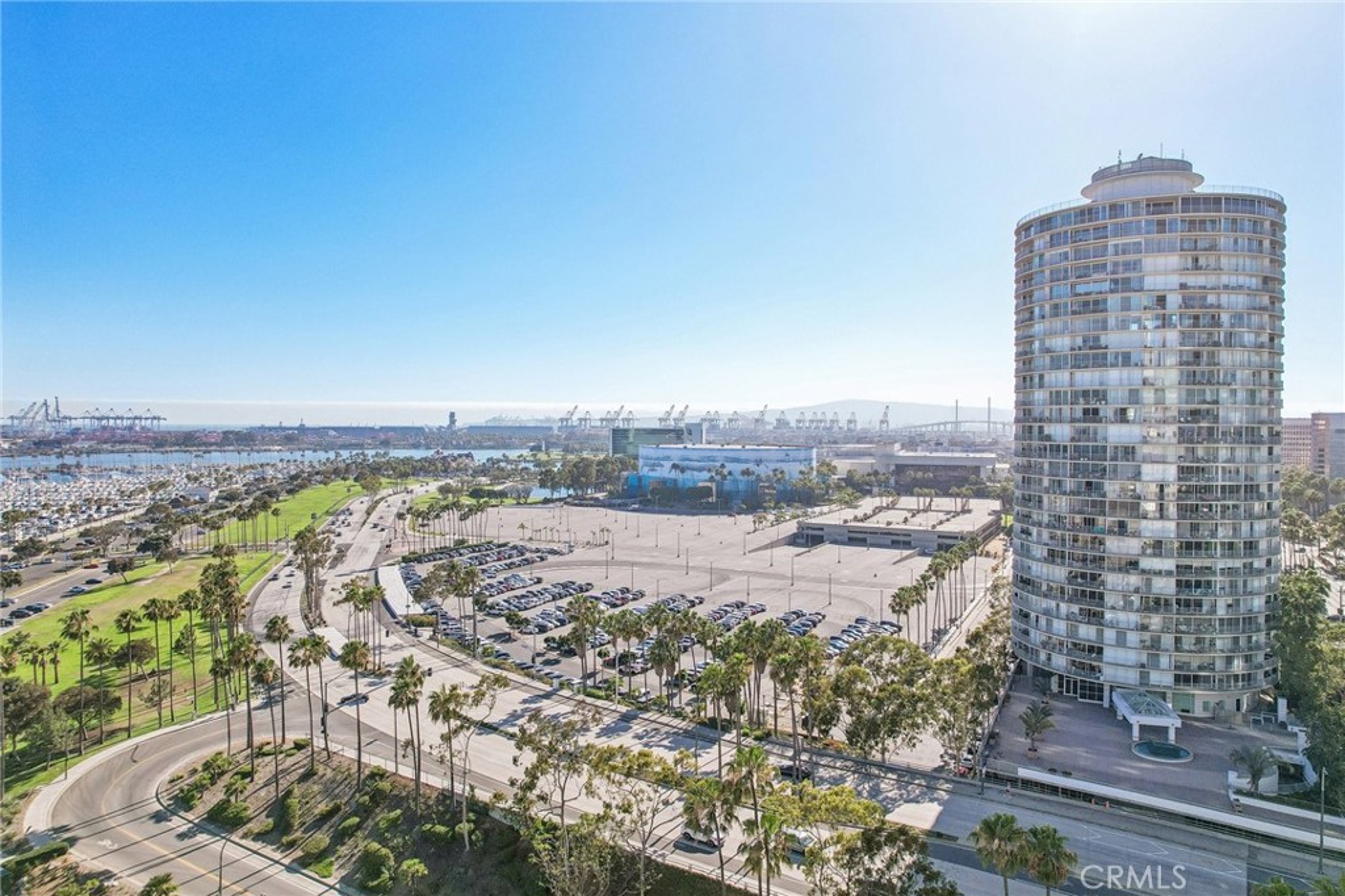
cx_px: 672
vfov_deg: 57.2
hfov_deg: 78.6
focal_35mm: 22
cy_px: 448
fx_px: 822
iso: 100
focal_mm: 8.4
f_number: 2.8
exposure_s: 1/2000
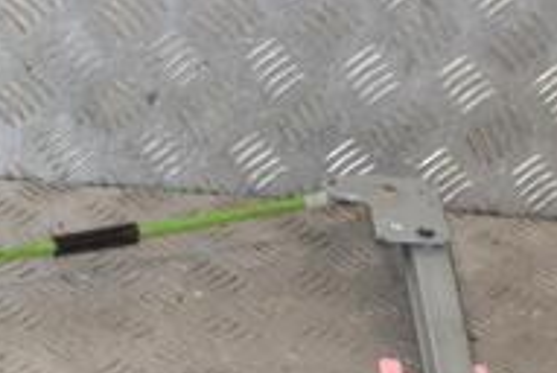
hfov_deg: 14.2
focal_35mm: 141
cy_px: 525
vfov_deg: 9.5
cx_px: -35
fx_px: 2185
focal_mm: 30
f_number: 8
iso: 800
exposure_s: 1/200
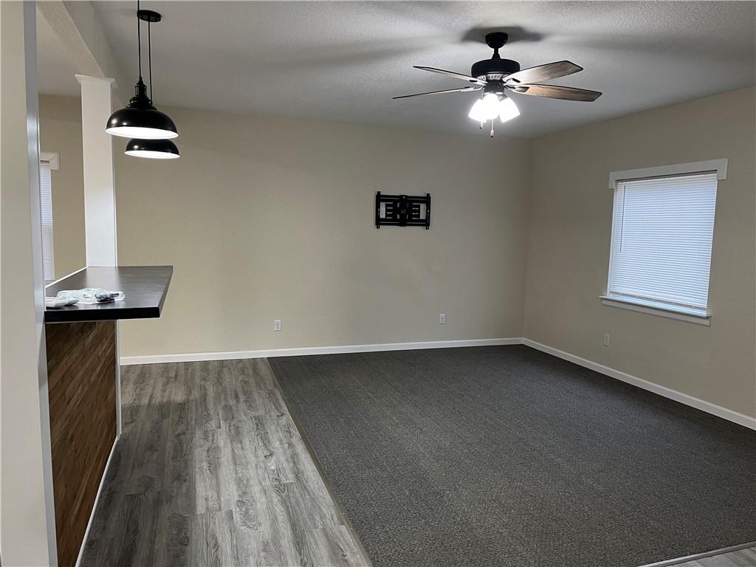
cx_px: 378
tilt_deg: -7.1
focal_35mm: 26
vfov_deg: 53.1
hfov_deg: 67.3
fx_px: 568
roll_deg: -1.1
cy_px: 284
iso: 200
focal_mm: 5.1
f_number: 1.6
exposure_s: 1/60
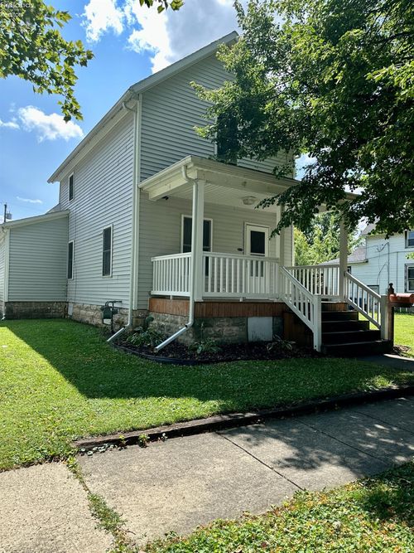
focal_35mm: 24
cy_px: 276
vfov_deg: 71.6
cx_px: 207
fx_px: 383
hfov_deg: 56.8
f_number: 1.78
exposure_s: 1/1880
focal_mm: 6.86
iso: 80
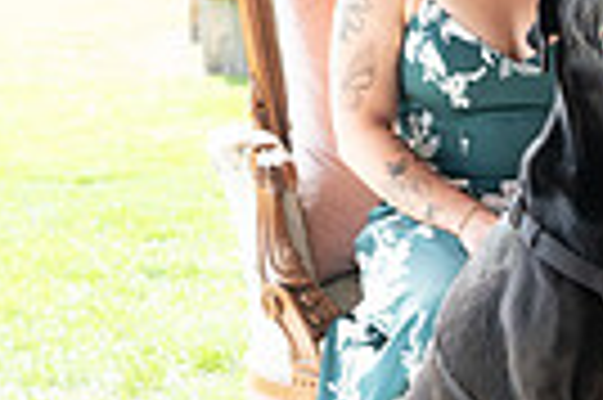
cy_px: 29
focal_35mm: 182
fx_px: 3045
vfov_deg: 7.5
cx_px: 932
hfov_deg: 10.9
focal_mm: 42
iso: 400
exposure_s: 1/100
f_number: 5.6
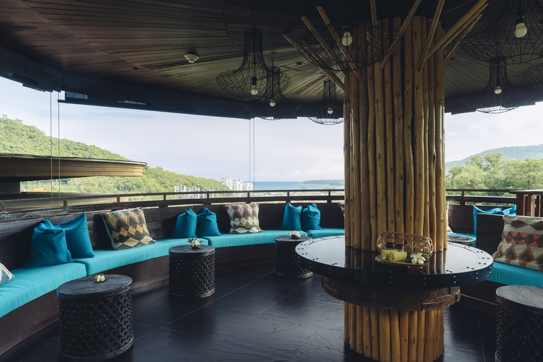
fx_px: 362
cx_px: 272
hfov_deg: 73.7
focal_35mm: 24
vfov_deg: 53.1
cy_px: 181
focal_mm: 24
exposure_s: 1/5
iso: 100
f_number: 11
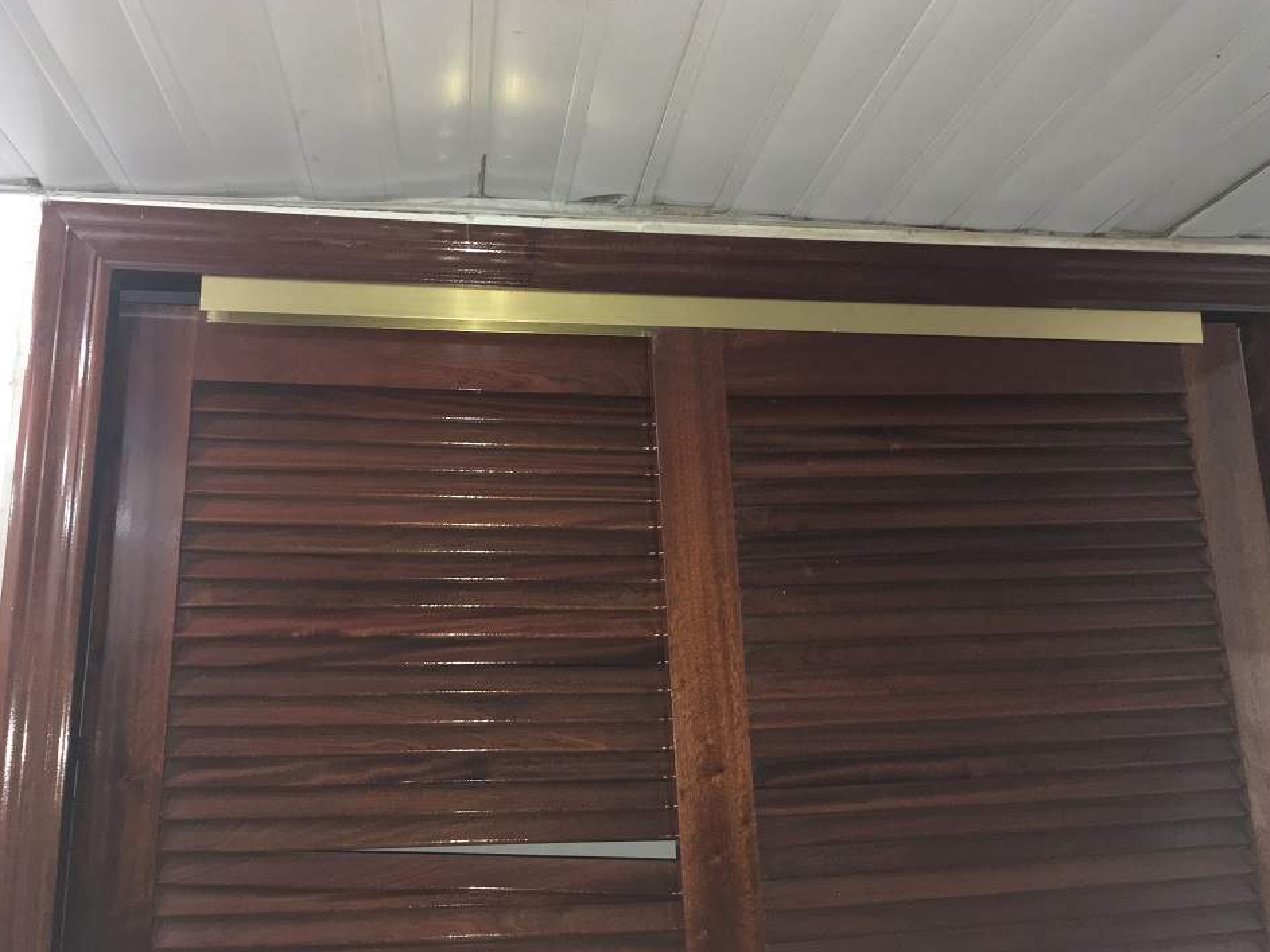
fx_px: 1137
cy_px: 469
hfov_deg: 58.4
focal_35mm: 31
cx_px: 646
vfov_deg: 45.4
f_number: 2.2
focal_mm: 4.15
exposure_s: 1/16
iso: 100
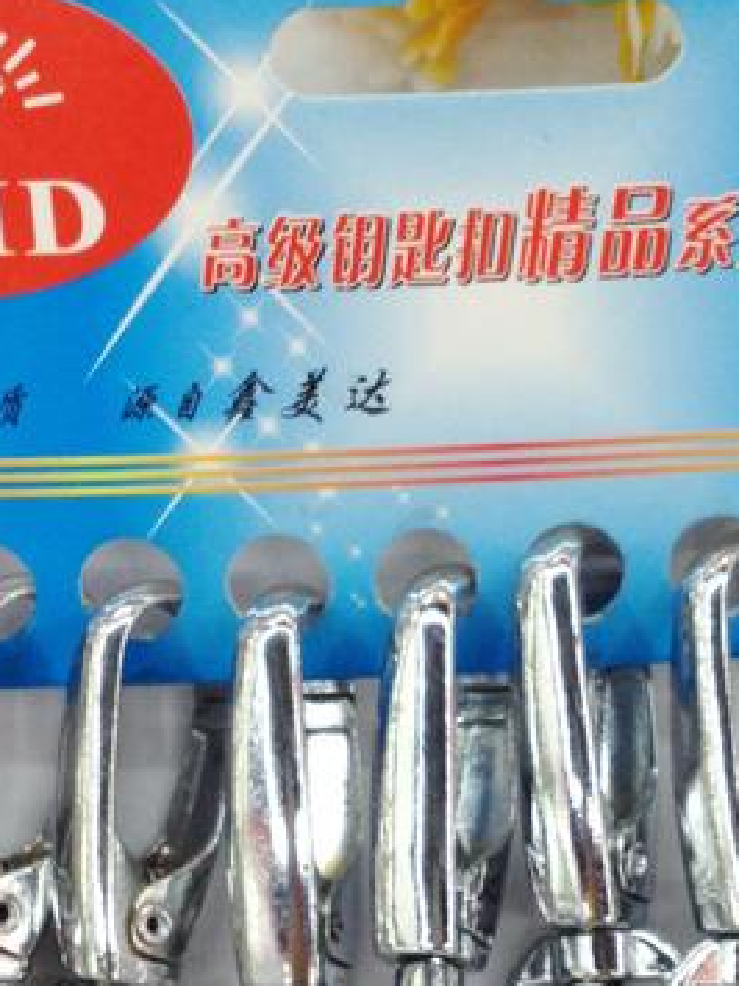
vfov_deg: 19.2
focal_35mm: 101
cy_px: 839
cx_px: 525
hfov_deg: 14.6
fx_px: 2877
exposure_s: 1/20
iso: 64
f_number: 2.4
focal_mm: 4.28
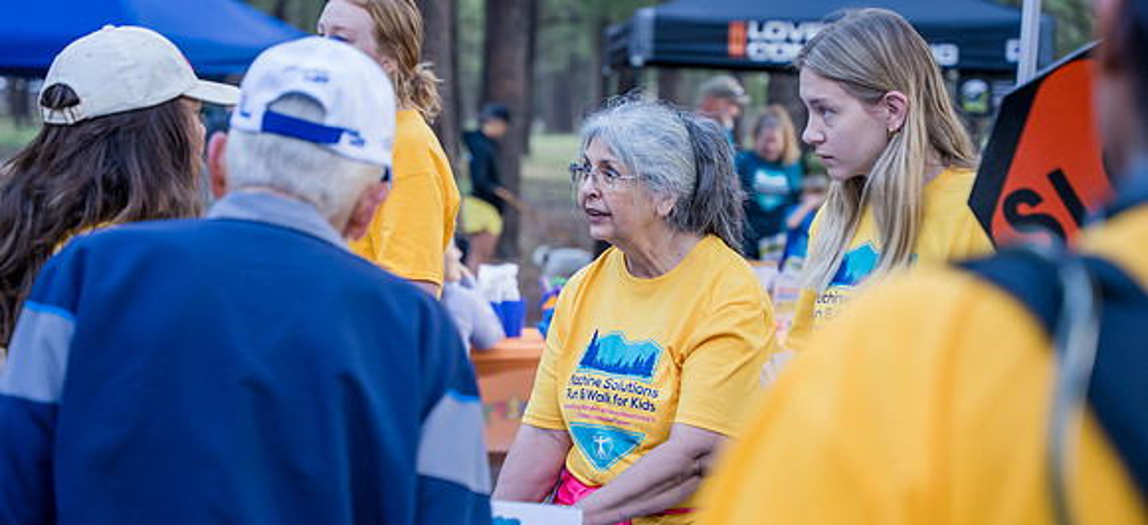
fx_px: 2253
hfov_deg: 28.6
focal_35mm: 77
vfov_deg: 13.3
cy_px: 273
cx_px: 574
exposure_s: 1/250
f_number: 3.2
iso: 400
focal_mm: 70
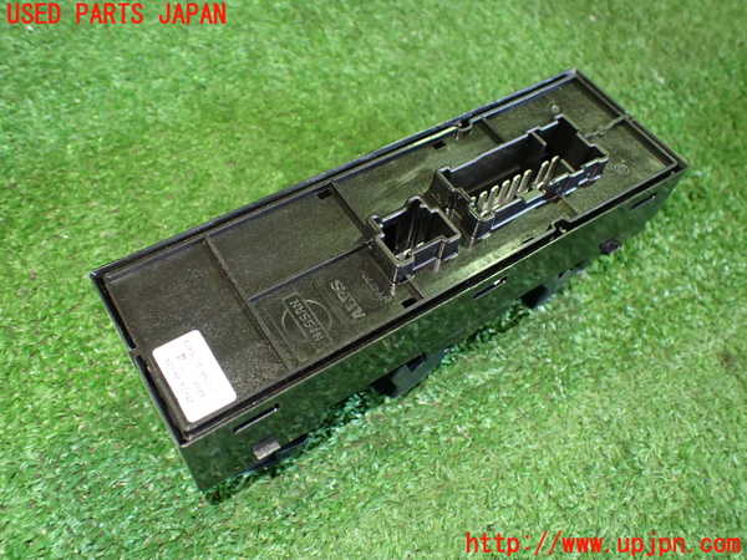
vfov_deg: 46.8
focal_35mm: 30
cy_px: 280
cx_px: 374
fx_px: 647
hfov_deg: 60.0
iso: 800
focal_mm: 5.4
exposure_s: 1/50
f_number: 2.3
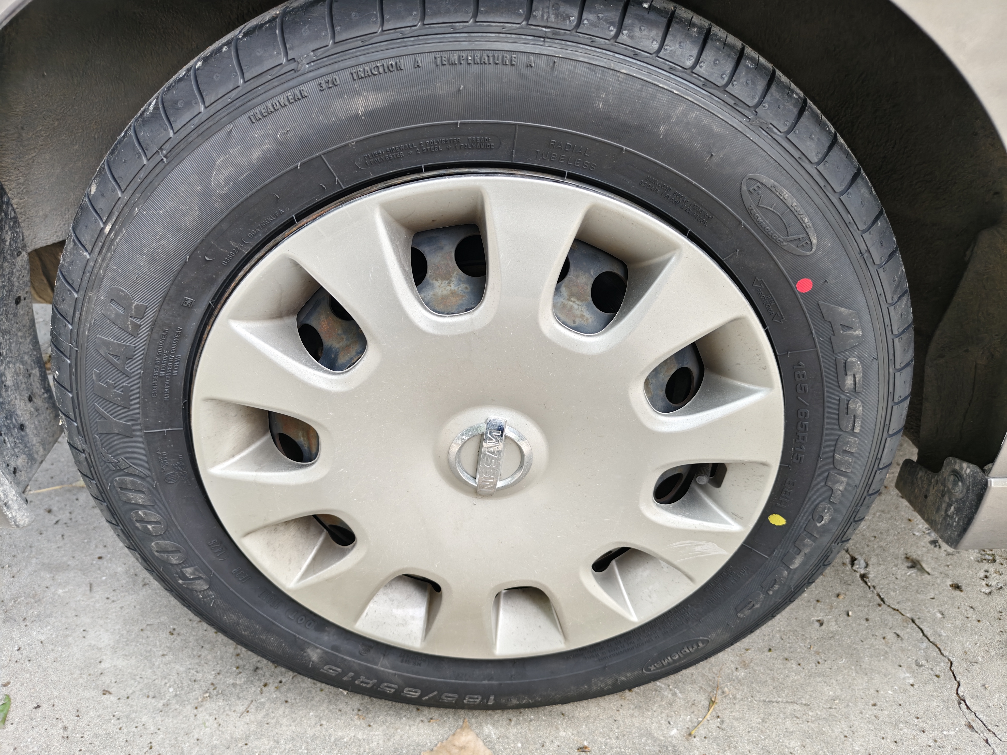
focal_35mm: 23
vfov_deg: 58.9
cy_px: 378
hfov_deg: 73.9
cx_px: 504
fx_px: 669
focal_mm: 5.56
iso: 77
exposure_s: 1/100
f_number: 1.88
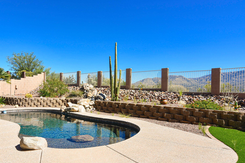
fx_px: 157
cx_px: 87
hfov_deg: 74.4
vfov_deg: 55.0
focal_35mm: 23
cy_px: 89
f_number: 10
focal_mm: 11
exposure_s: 1/400
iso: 100
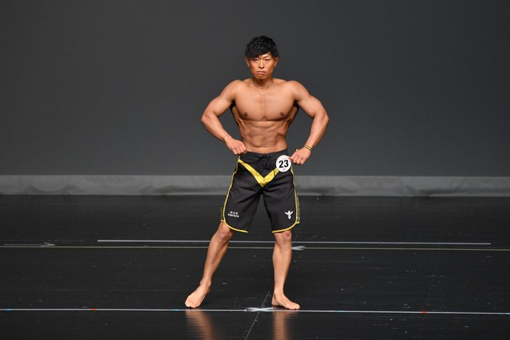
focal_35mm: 317
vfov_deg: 4.3
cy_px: 170
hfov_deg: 6.5
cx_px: 256
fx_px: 4490
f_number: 5.6
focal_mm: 210
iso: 2000
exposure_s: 1/400
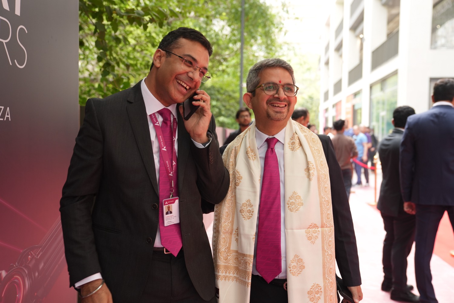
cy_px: 152
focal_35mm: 40
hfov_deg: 48.5
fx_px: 504
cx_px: 227
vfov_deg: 33.4
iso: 800
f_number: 3.2
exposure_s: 1/250
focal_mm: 40
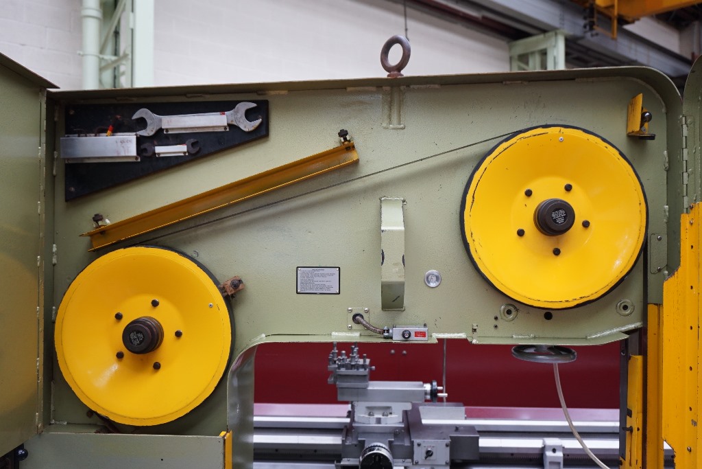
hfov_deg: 59.5
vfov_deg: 41.7
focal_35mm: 32
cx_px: 351
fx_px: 614
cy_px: 234
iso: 640
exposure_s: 1/160
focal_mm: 21
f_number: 4
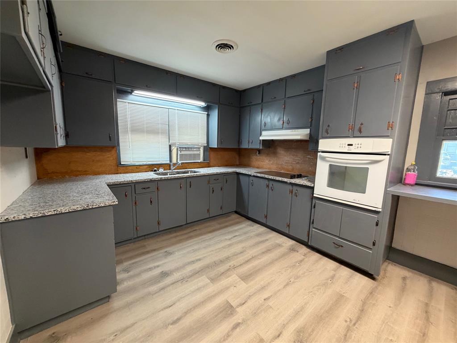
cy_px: 172
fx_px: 185
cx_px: 228
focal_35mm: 14
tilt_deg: -8.7
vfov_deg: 85.7
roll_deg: -1.1
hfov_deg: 102.1
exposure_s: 1/60
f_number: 2.2
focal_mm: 2.22
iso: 400
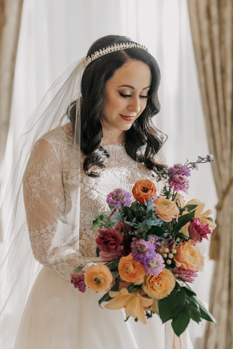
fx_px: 892
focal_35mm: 92
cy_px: 174
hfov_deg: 14.9
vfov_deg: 22.1
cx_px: 116
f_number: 2.8
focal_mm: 92
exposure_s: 1/160
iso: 200
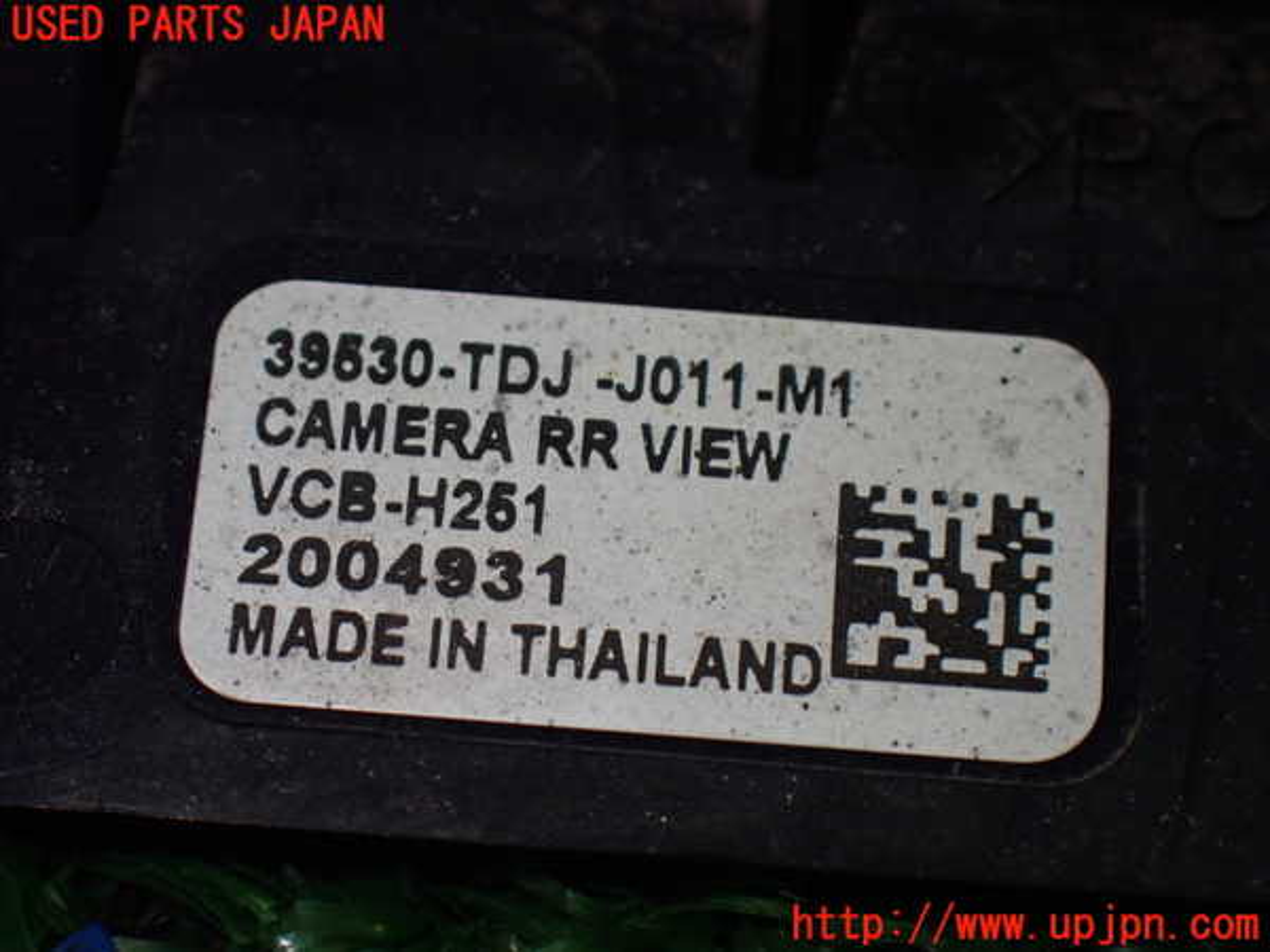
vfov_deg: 14.8
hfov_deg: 19.6
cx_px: 635
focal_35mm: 100
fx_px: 3669
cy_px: 476
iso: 640
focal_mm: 18
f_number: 4.9
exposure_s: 1/400
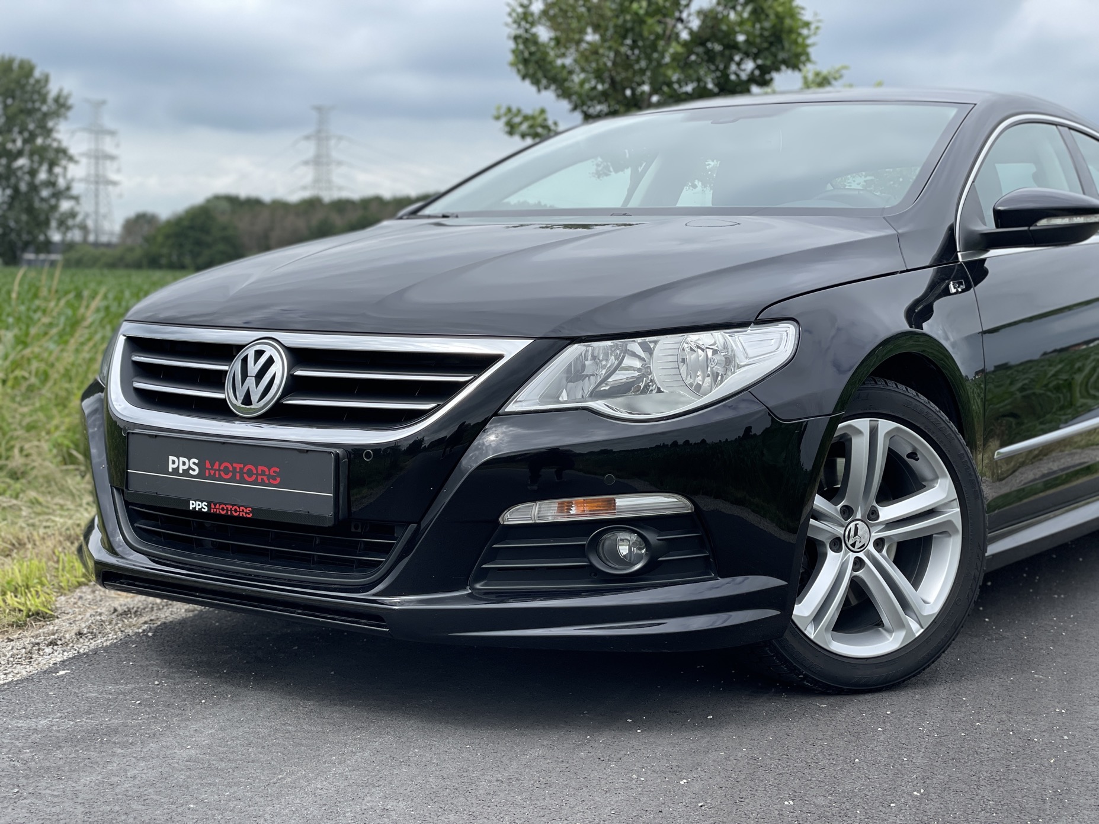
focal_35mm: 52
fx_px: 1651
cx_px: 550
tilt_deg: -3.8
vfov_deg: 28.0
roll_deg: -1.1
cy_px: 412
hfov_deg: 36.8
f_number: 2
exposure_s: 1/1043
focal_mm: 6
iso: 25
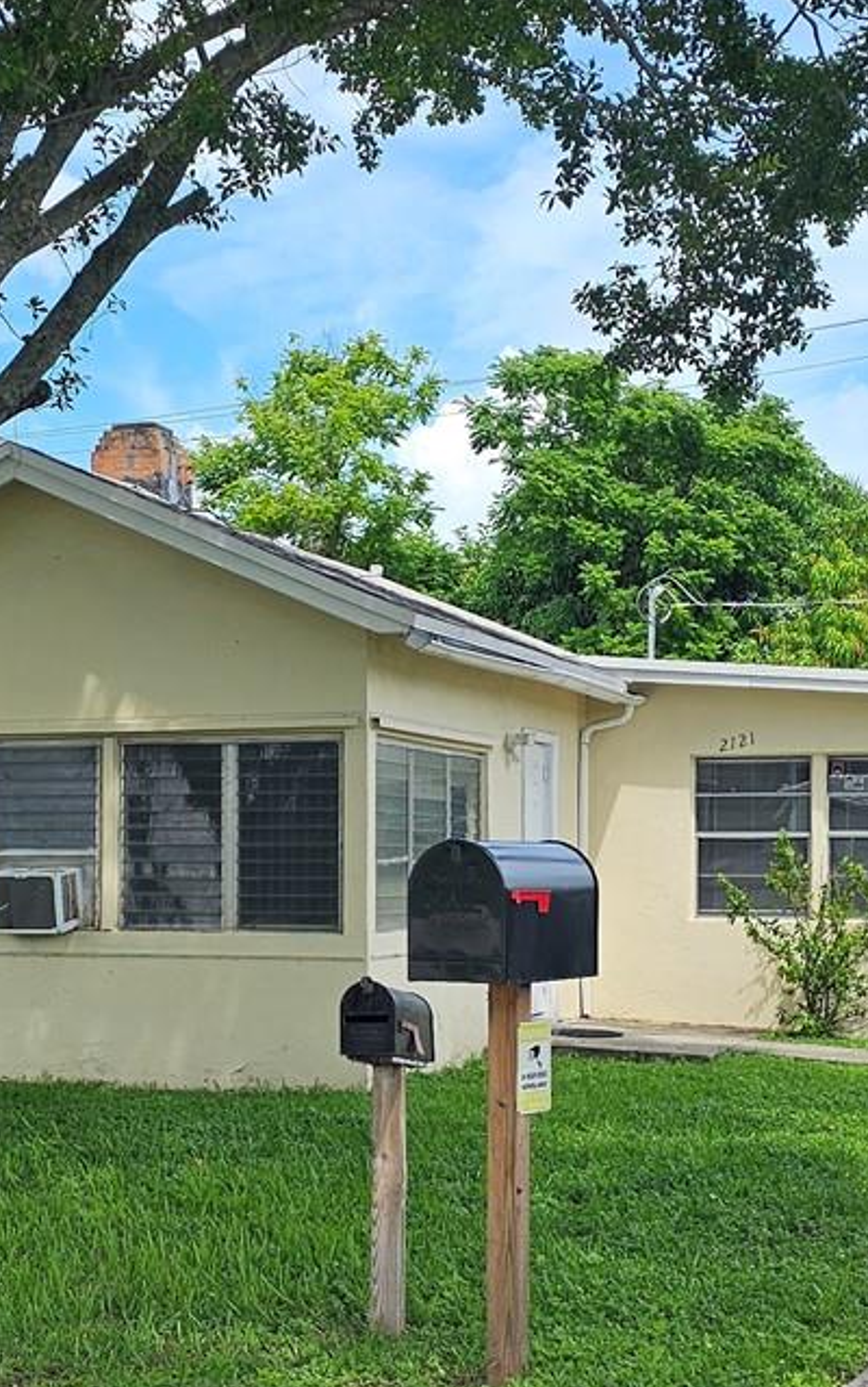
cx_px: 291
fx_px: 2306
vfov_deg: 33.3
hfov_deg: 21.2
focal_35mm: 61
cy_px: 883
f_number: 1.7
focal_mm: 6.3
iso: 10
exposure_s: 1/494
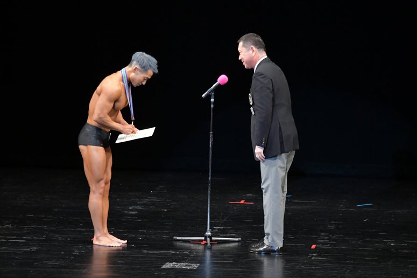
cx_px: 208
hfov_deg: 8.1
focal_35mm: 255
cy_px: 139
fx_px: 2952
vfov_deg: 5.4
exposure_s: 1/400
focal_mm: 170
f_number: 5.6
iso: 3200
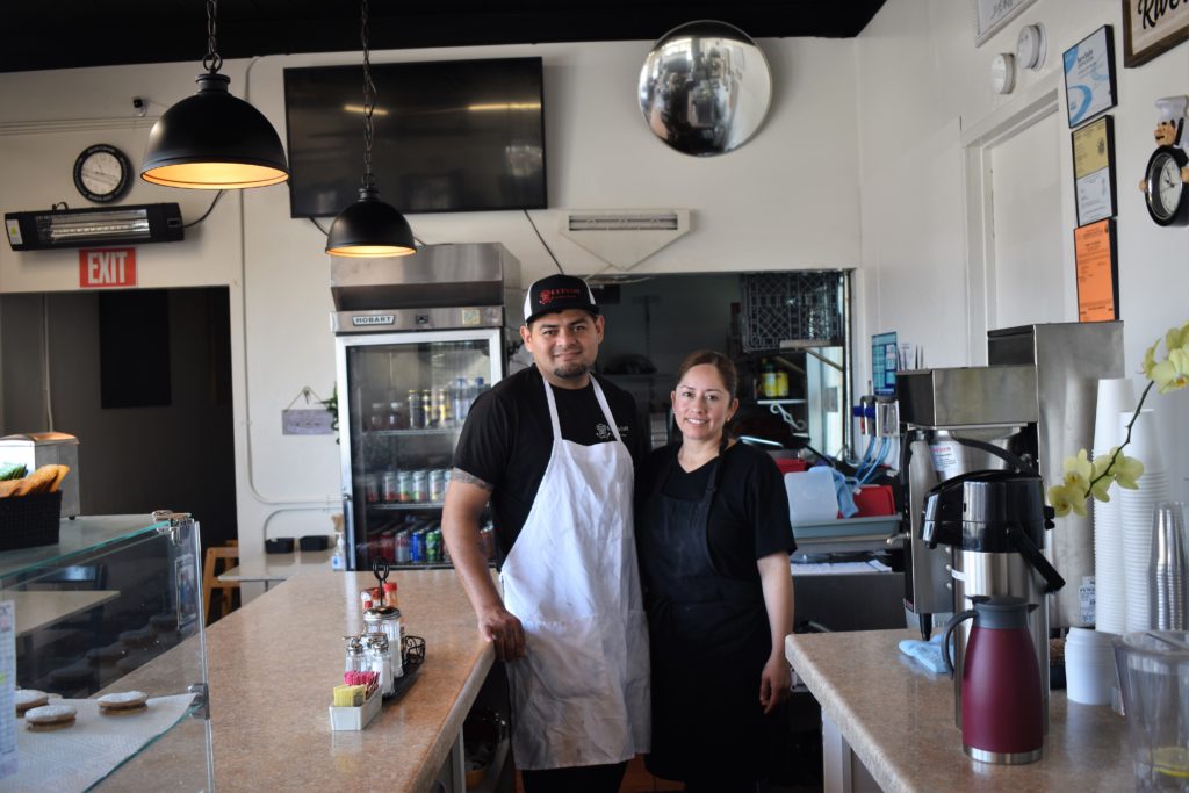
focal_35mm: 34
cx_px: 594
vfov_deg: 38.4
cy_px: 396
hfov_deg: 55.1
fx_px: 1140
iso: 100
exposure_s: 1/30
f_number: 3.8
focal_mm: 23
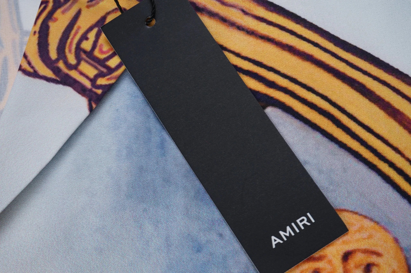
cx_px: 206
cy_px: 136
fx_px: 570
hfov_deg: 39.6
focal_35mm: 50
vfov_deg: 26.9
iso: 160
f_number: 13
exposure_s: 1/100
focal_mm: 50
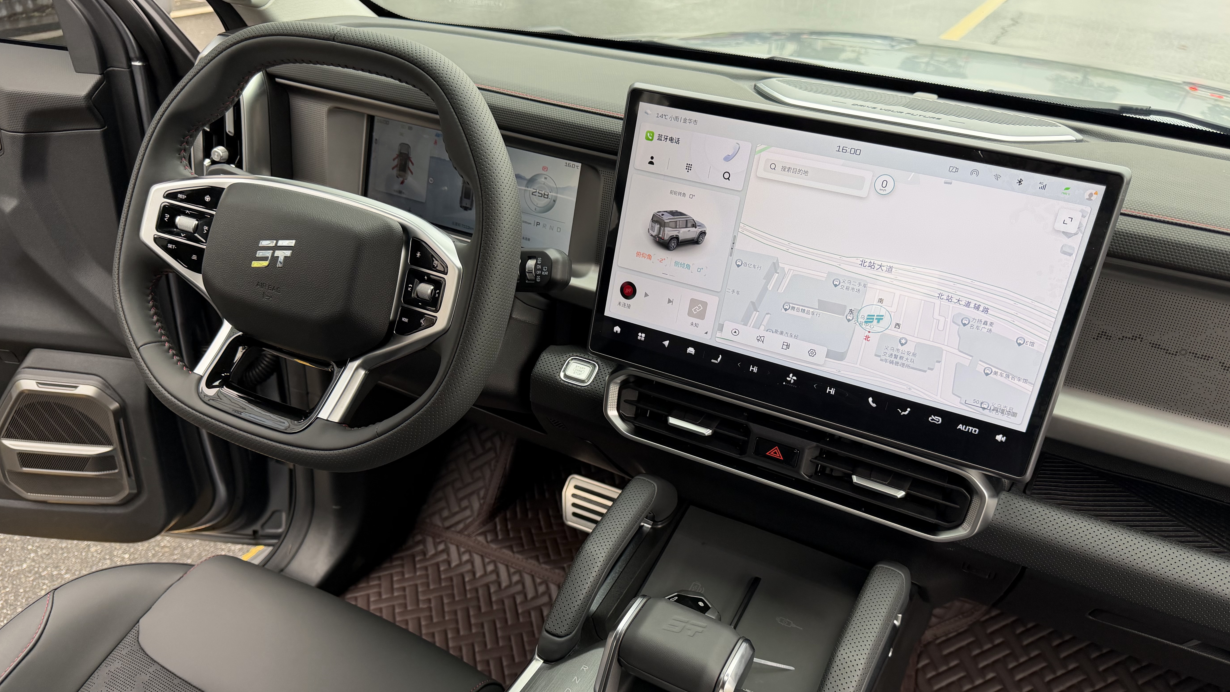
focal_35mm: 27
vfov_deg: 42.8
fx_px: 881
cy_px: 402
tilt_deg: -32.5
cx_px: 623
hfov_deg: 69.9
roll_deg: -2.6
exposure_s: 1/121
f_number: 1.78
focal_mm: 6.76
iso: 160
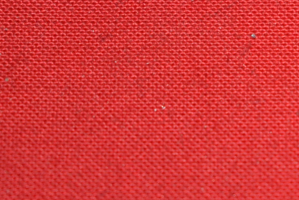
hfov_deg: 6.8
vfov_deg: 4.6
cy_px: -169
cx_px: 539
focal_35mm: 295
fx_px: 2452
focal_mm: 48
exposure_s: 1/200
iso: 400
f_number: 5.3
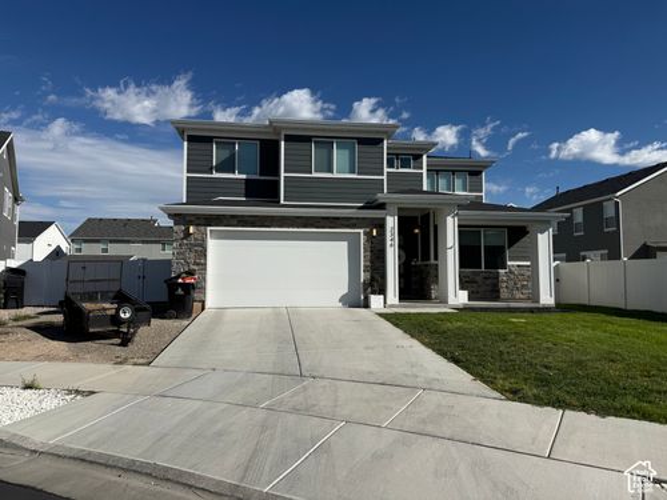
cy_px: 250
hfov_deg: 71.6
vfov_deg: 56.8
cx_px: 334
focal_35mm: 24
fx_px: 462
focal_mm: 6.76
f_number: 1.78
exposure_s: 1/9091
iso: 80
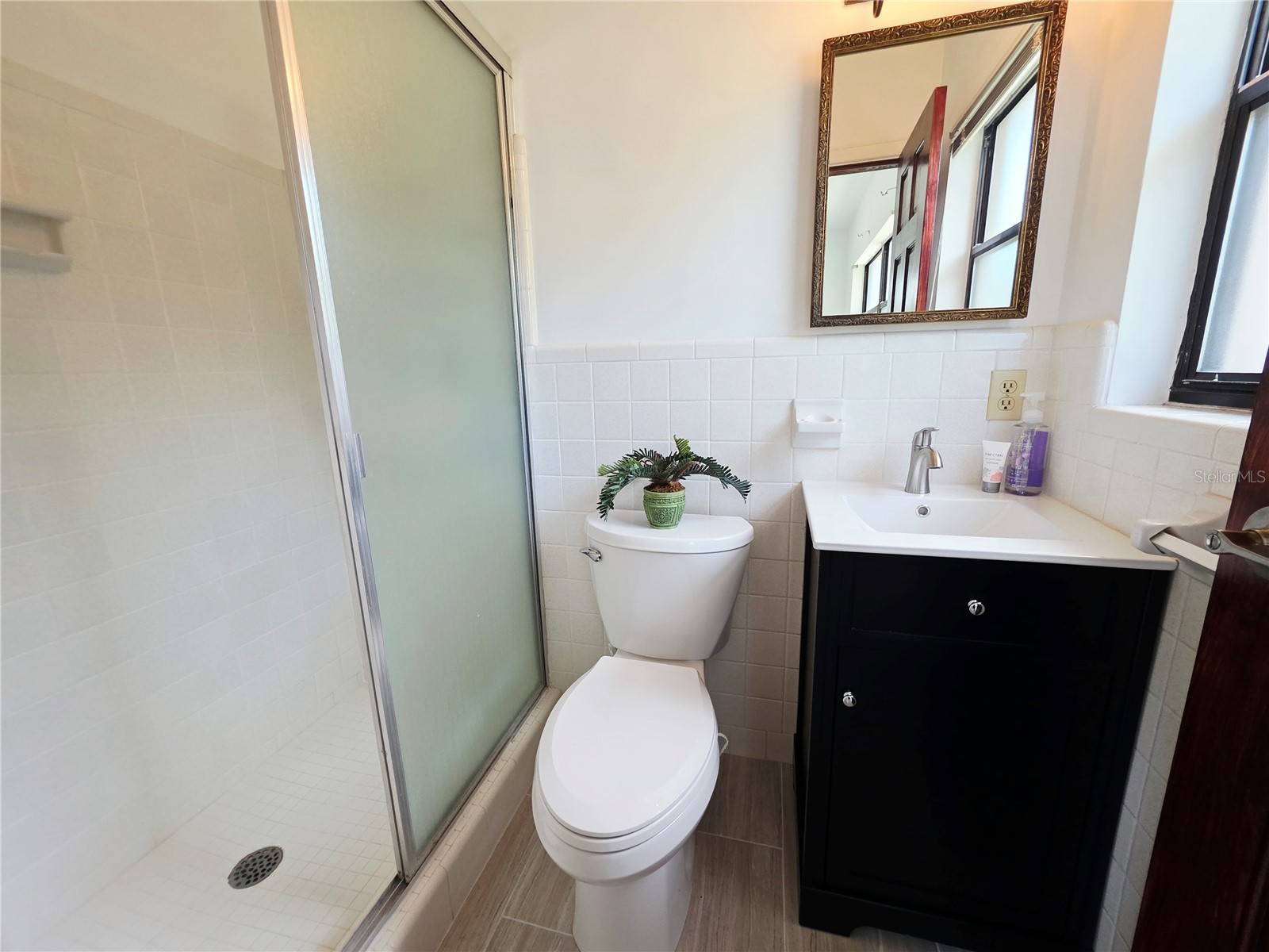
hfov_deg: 106.2
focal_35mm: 13
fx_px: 477
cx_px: 634
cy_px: 476
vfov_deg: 89.9
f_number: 1.9
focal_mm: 2.2
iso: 200
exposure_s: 1/120
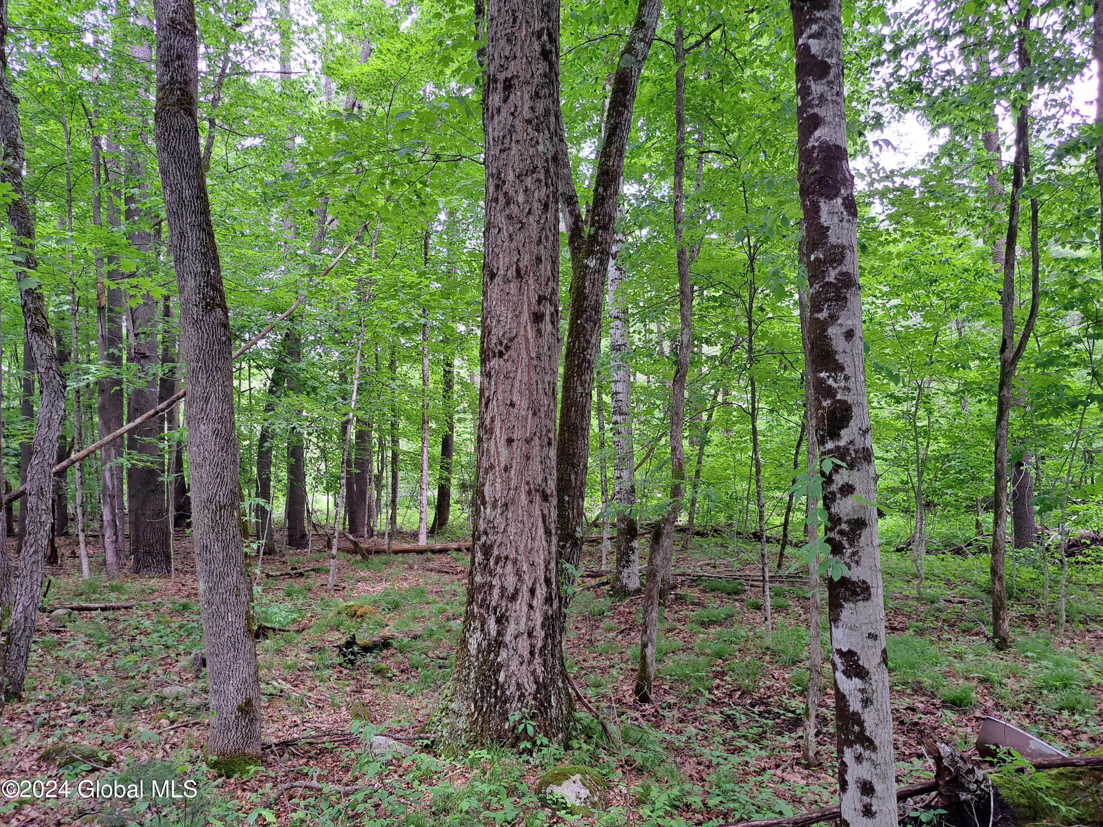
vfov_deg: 56.8
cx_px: 552
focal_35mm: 24
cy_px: 414
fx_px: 765
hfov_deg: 71.6
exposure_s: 1/120
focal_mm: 5.23
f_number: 1.8
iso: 50
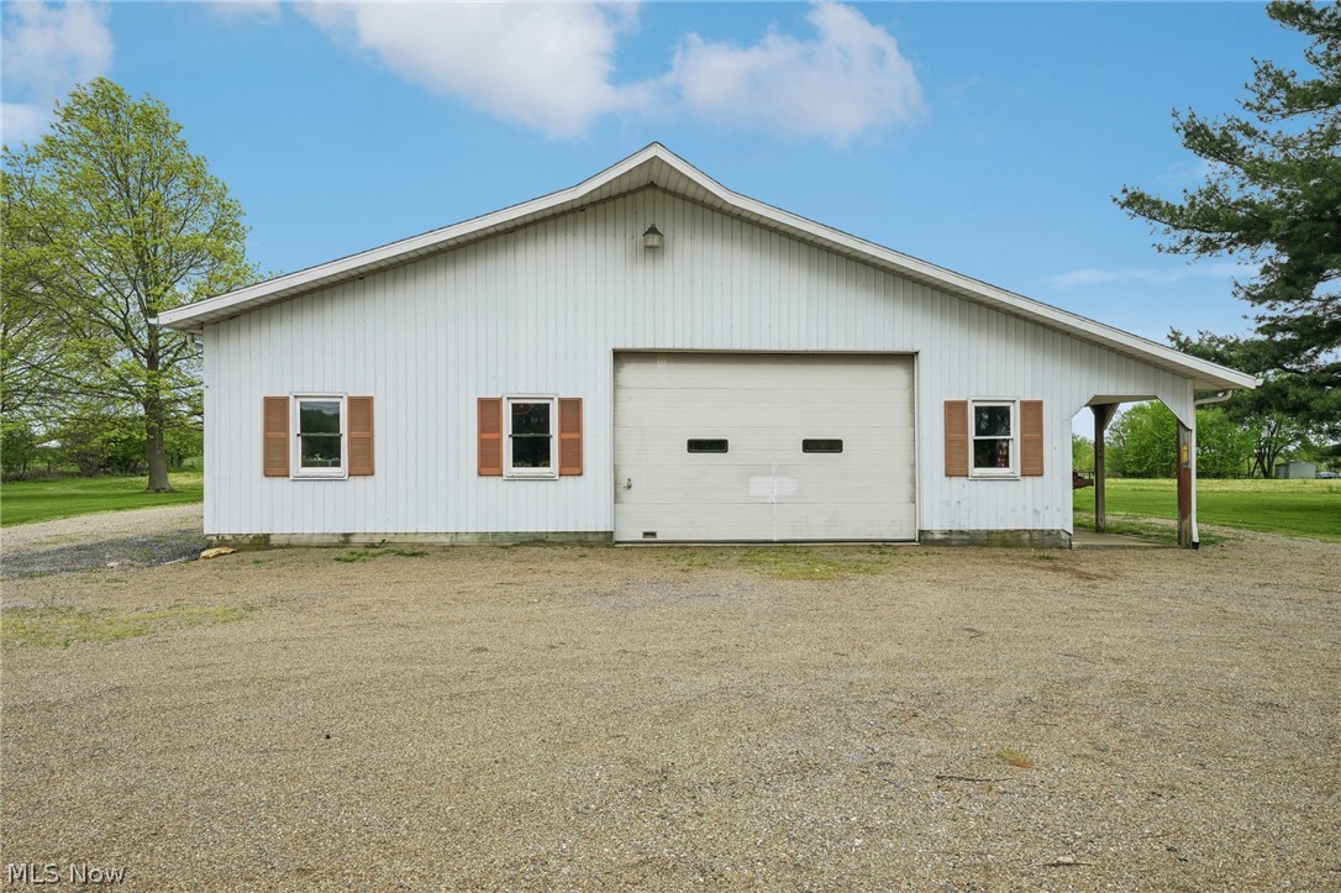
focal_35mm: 24
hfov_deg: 73.8
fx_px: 894
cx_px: 670
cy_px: 446
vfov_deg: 53.1
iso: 100
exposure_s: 1/50
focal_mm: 24
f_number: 8
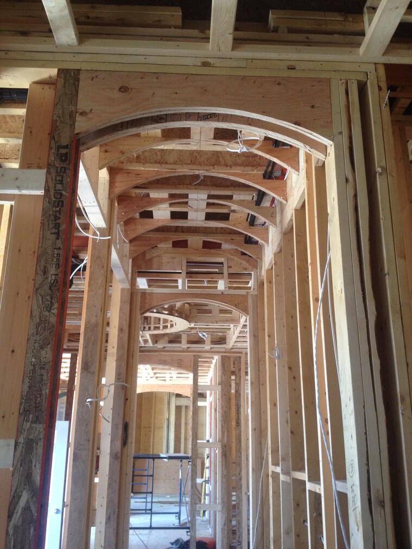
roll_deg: -1.4
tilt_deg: +18.4
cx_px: 206
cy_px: 274
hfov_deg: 40.7
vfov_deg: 52.6
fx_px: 555
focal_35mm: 35
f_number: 2.4
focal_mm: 4.28
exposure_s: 1/20
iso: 80
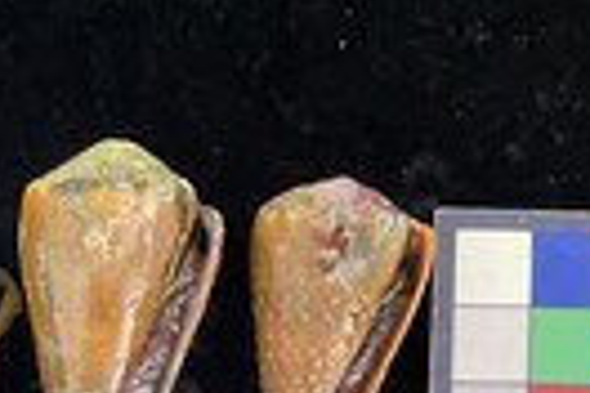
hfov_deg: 24.3
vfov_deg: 15.9
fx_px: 1311
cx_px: 9
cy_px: 565
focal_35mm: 80
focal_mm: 3
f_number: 1.8
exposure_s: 1/60
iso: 160
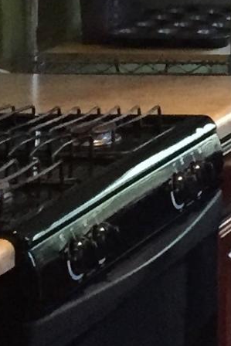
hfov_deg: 5.9
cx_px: 878
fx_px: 1943
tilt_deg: -3.5
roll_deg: -0.1
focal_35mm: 202
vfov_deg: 9.8
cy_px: -216
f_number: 2.2
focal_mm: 4.15
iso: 250
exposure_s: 1/30
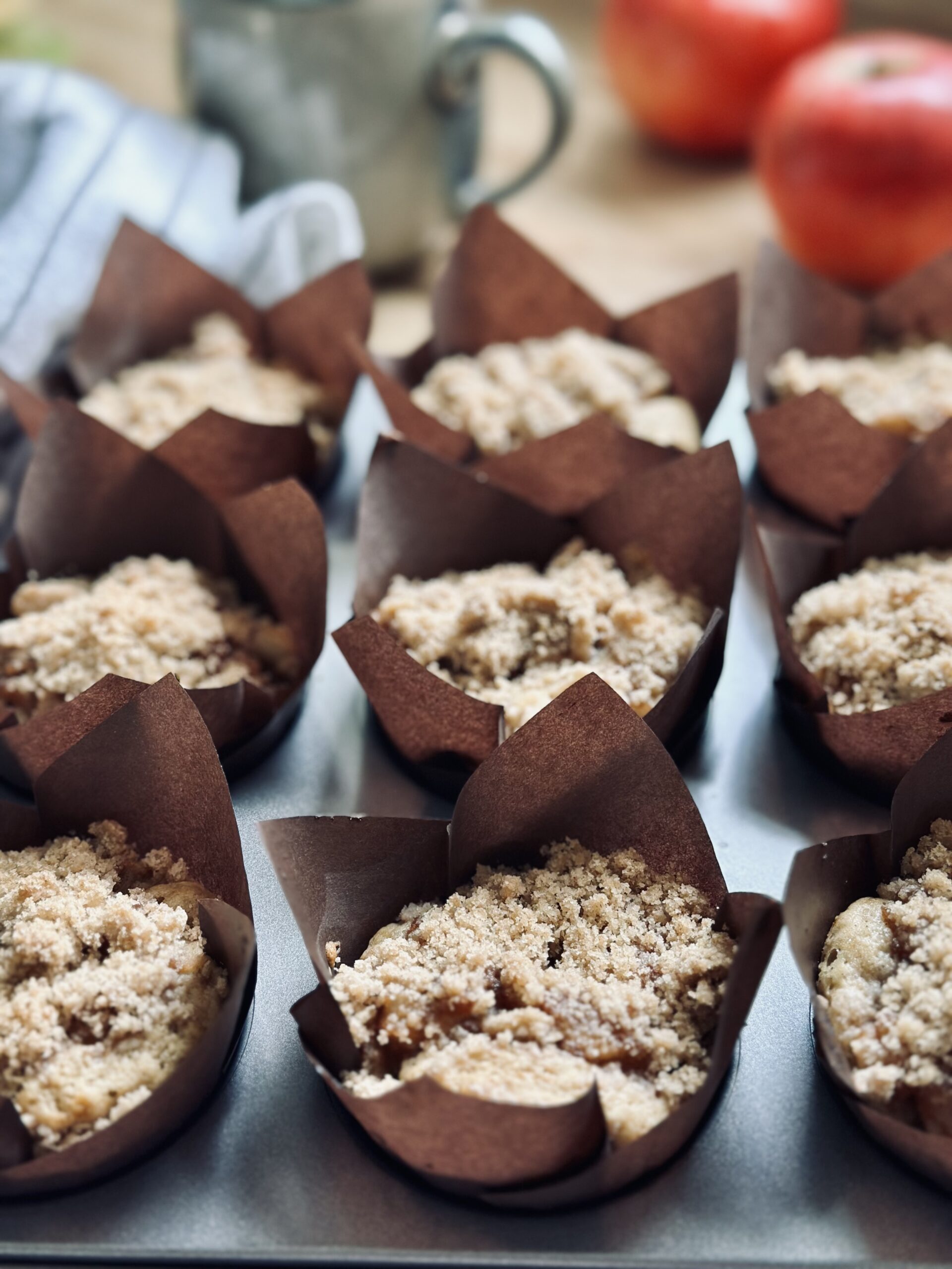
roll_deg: +2.8
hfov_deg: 30.3
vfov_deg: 39.7
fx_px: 1760
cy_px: 634
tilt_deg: -40.3
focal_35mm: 48
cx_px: 476
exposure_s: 1/92
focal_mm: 6.86
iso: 125
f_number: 1.78
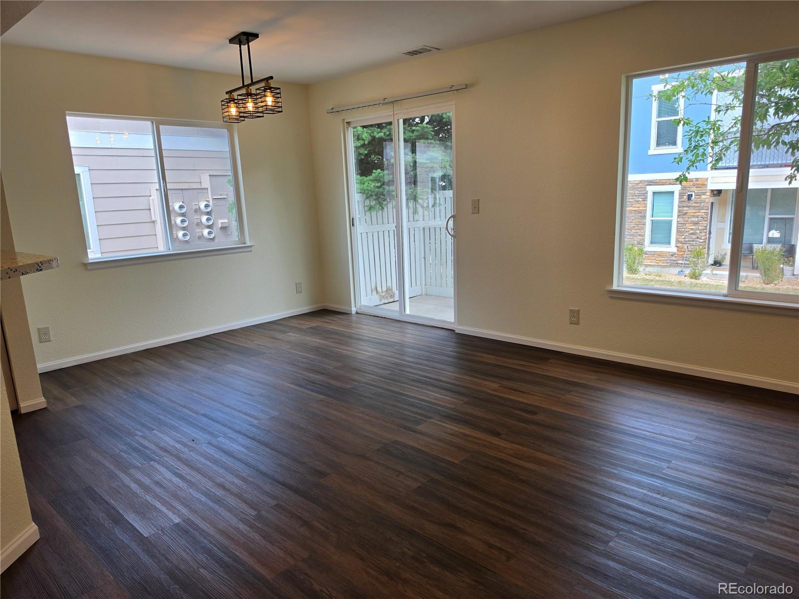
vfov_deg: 58.9
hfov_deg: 73.9
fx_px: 531
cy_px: 300
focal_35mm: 23
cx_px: 400
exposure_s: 1/120
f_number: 1.4
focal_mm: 6.5
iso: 16
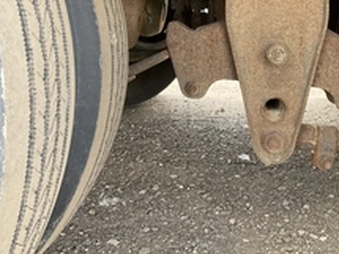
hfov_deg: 35.0
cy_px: 24
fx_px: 529
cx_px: 244
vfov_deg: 26.1
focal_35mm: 54
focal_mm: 3
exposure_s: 1/96
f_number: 1.8
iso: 64
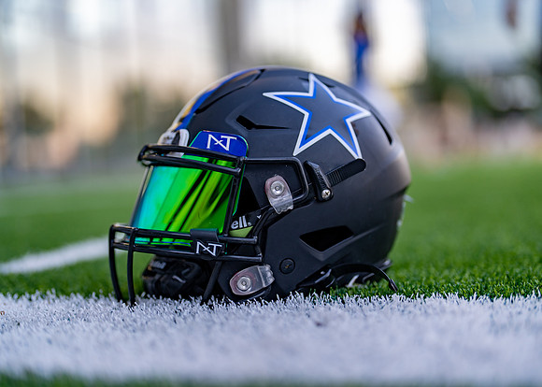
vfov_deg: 26.9
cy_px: 194
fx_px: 807
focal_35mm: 52
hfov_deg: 37.1
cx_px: 271
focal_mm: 50
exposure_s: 1/320
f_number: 1.2
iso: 125
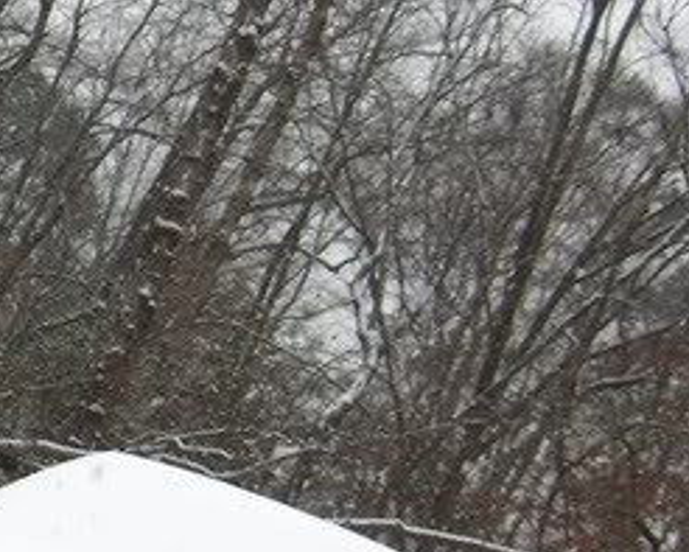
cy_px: 616
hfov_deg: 14.4
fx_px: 2530
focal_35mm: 124
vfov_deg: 12.2
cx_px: -377
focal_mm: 8
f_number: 2.8
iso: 100
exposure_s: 1/246
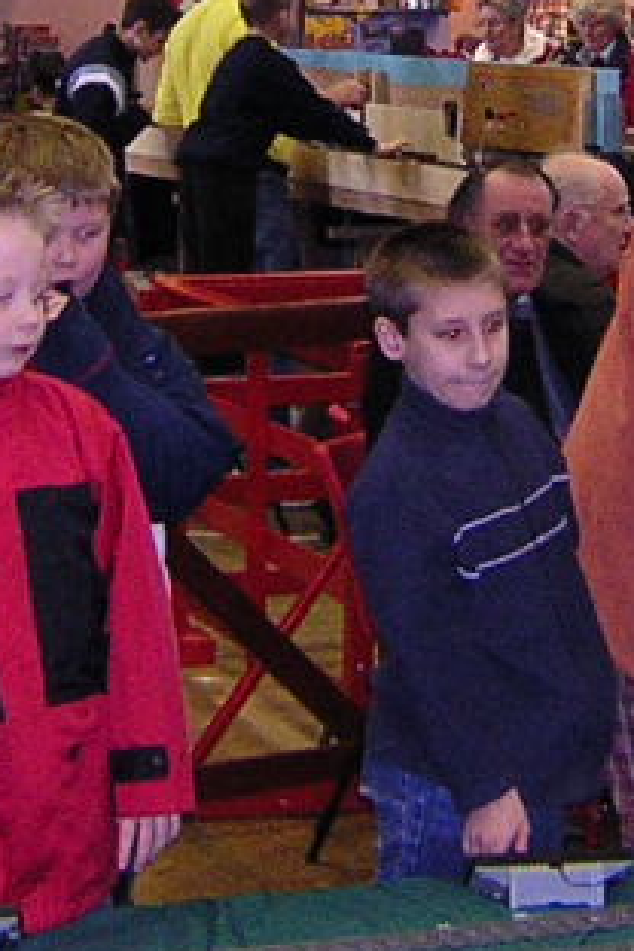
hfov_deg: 11.1
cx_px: 549
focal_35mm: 123
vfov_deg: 16.2
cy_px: -55
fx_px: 3249
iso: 400
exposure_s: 1/60.1
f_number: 2.6
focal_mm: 4.7
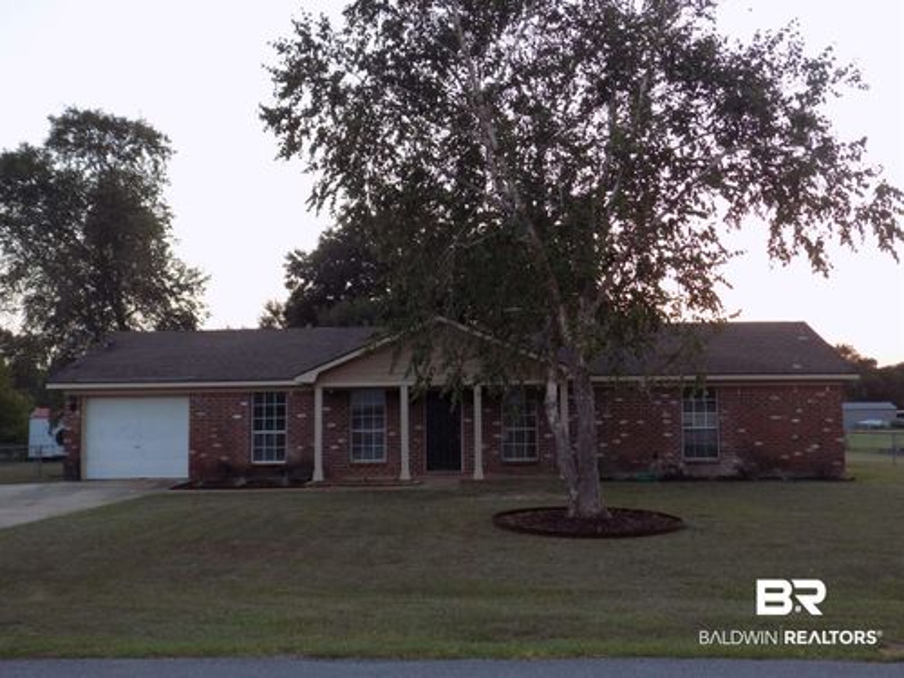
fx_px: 888
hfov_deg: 54.0
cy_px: 339
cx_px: 452
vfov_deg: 41.8
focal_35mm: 34
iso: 80
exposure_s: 1/30
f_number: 3.4
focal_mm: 6.1
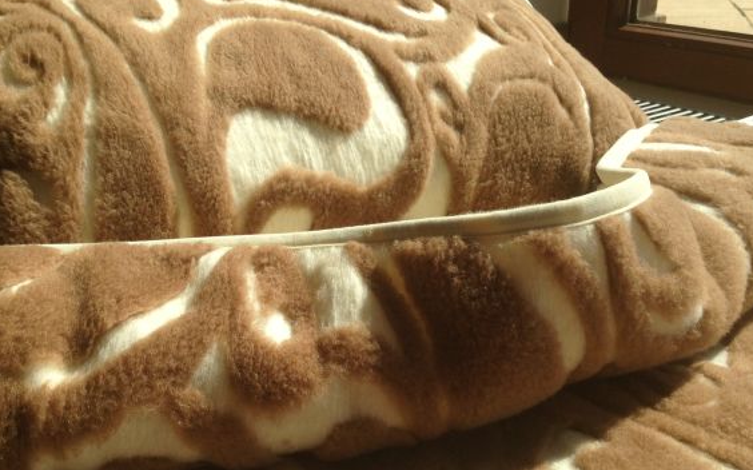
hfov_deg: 45.2
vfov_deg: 29.1
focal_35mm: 44
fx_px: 903
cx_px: 322
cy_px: 291
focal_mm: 4.13
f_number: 2.4
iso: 50
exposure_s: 1/1595
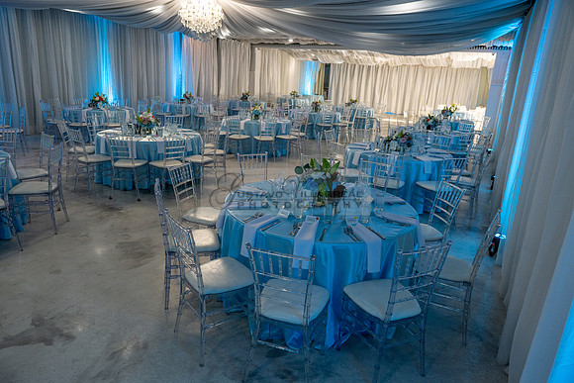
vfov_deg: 53.2
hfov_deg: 73.7
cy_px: 192
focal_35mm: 24
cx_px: 287
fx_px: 383
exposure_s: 1/160
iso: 800
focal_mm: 24
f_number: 4.5
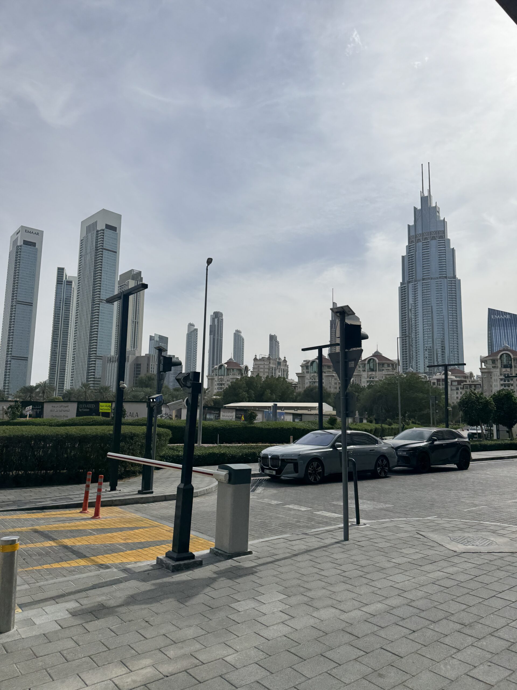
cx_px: 258
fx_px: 478
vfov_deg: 71.6
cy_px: 345
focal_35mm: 24
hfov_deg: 56.8
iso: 80
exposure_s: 1/12346
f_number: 1.78
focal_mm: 6.76
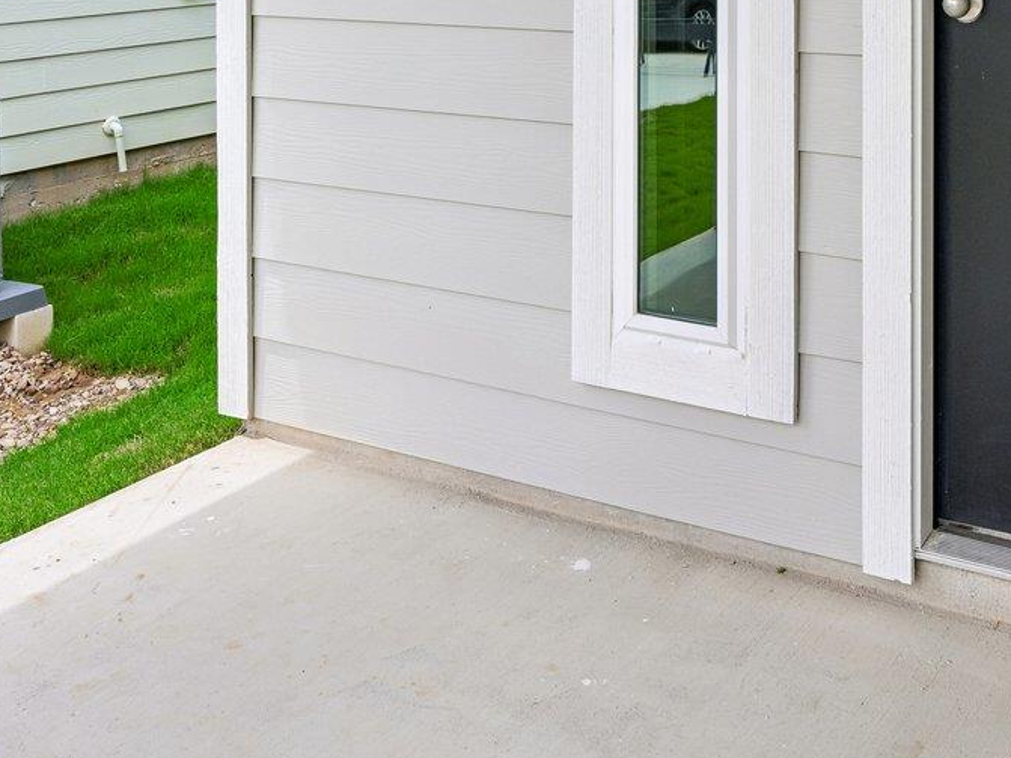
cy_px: -121
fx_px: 1285
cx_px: 800
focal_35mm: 44
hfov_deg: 41.2
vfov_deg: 29.0
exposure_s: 1/250
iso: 100
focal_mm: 15
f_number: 6.7
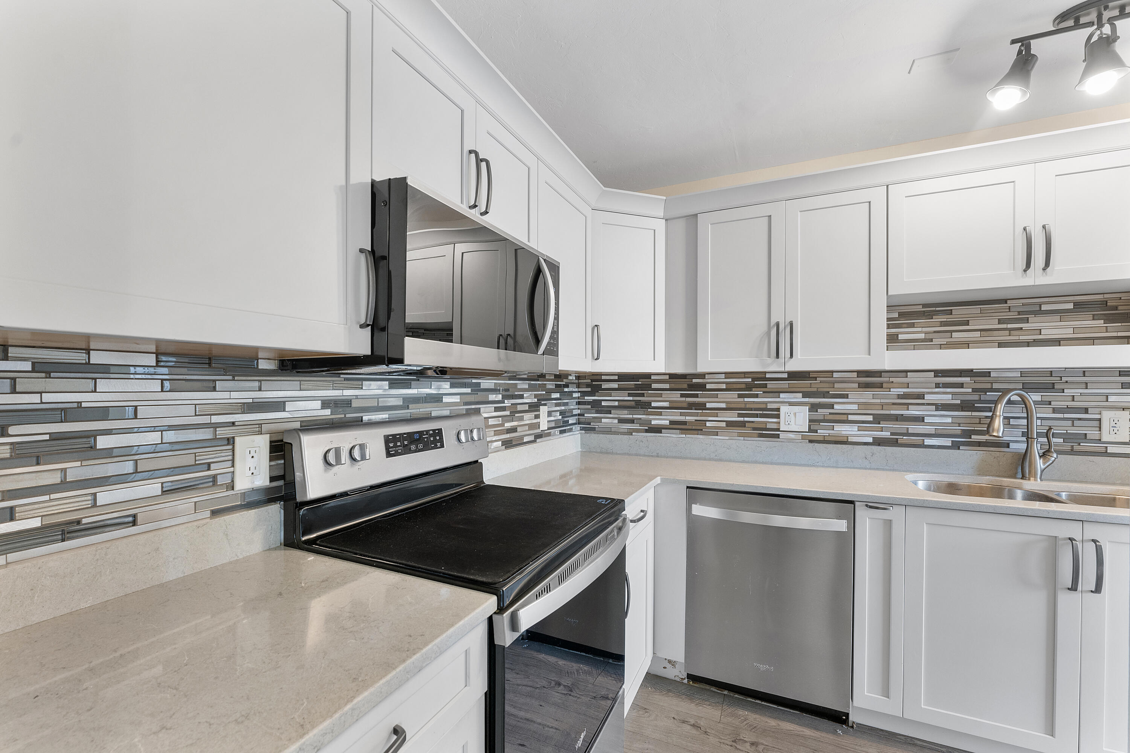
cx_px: 565
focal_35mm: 15
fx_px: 461
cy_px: 376
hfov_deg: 101.5
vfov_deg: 78.5
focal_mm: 14.7
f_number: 8
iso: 500
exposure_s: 1/8
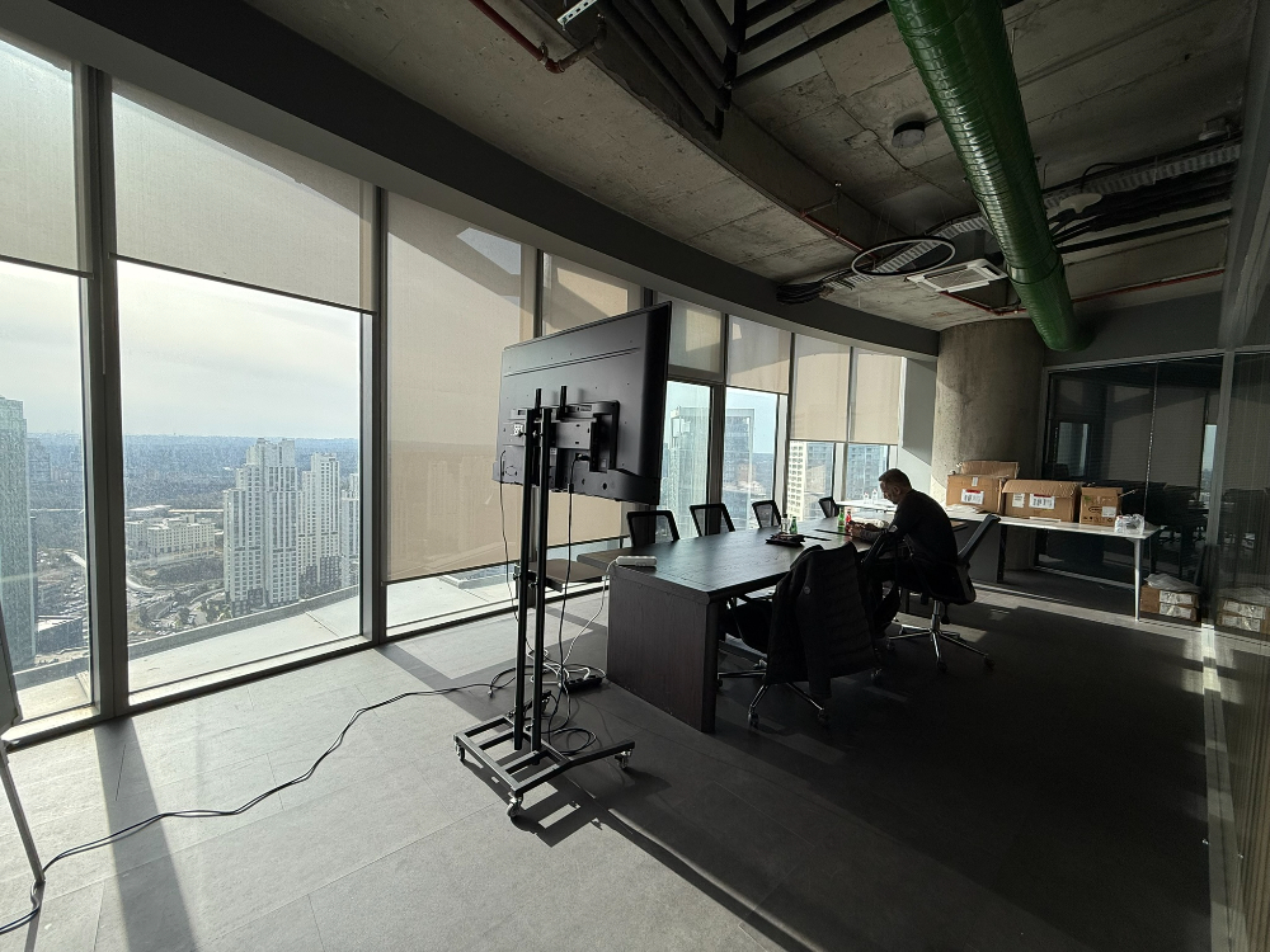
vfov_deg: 85.7
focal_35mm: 14
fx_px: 514
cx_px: 635
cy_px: 476
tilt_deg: -2.8
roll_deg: -2.1
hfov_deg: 102.1
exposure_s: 1/540
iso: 64
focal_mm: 2.22
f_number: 2.2
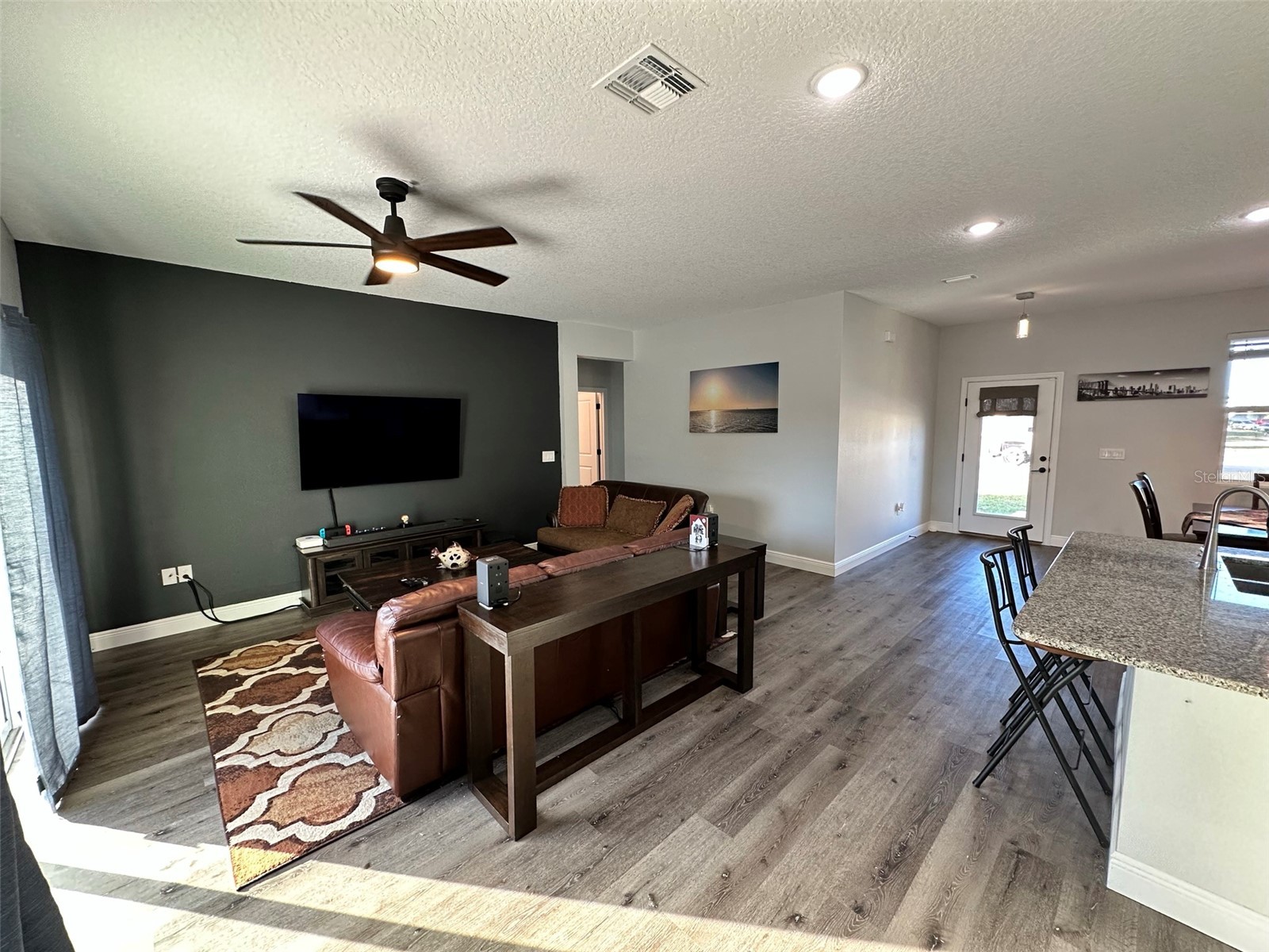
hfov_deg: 102.1
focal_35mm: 14
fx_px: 513
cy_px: 476
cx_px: 634
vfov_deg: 85.7
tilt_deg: -6.5
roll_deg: +0.4
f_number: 2.2
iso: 160
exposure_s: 1/60
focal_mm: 2.22
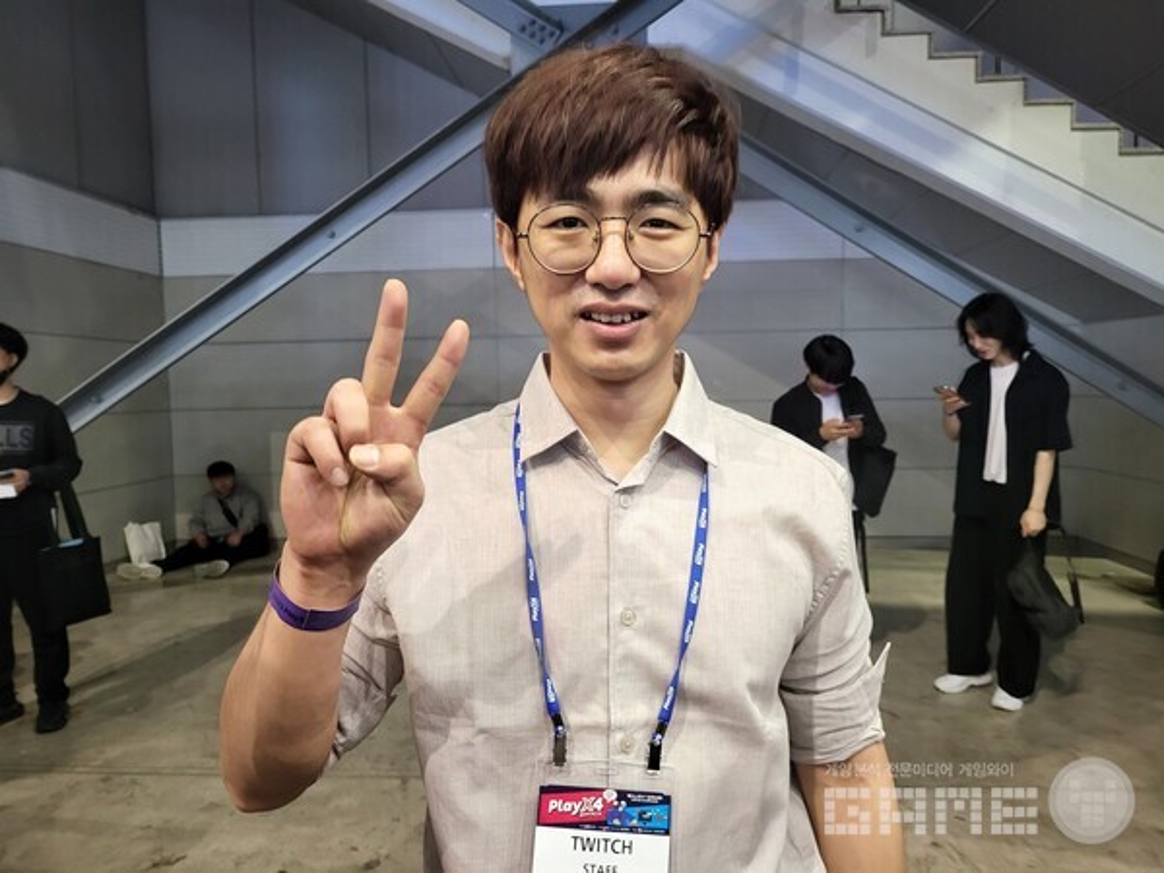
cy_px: 436
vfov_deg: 56.8
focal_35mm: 24
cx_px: 582
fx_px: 807
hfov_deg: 71.6
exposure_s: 1/24
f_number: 1.8
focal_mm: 5
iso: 640
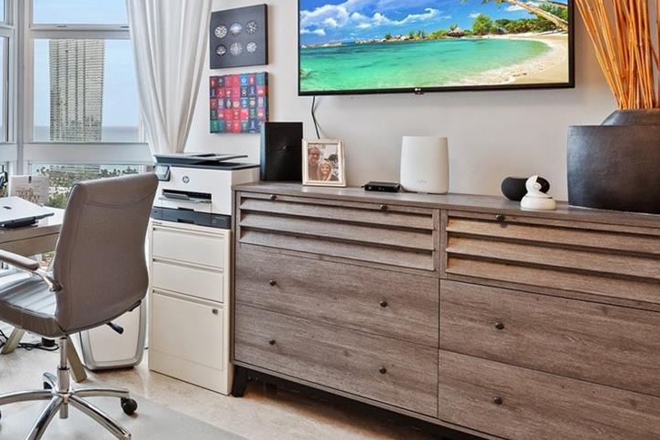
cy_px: 141
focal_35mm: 33
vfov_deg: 39.4
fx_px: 605
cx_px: 9
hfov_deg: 47.9
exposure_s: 1/15
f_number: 8
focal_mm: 15
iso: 400
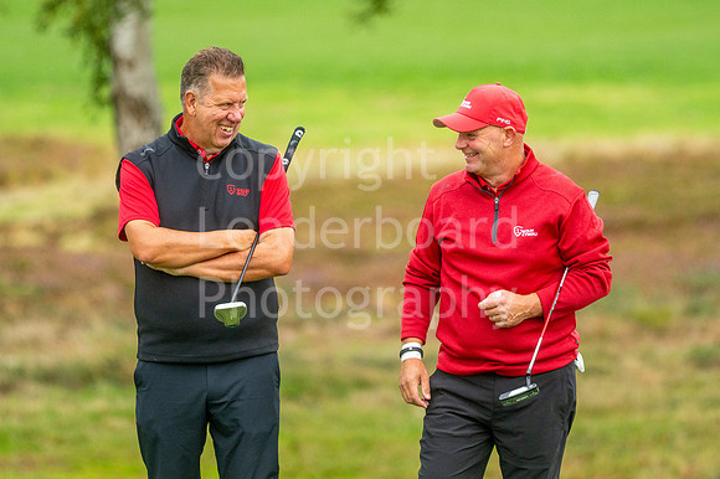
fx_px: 8995
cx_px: 360
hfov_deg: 4.6
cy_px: 240
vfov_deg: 3.1
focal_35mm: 450
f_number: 4
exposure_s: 1/1250
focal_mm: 300
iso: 800
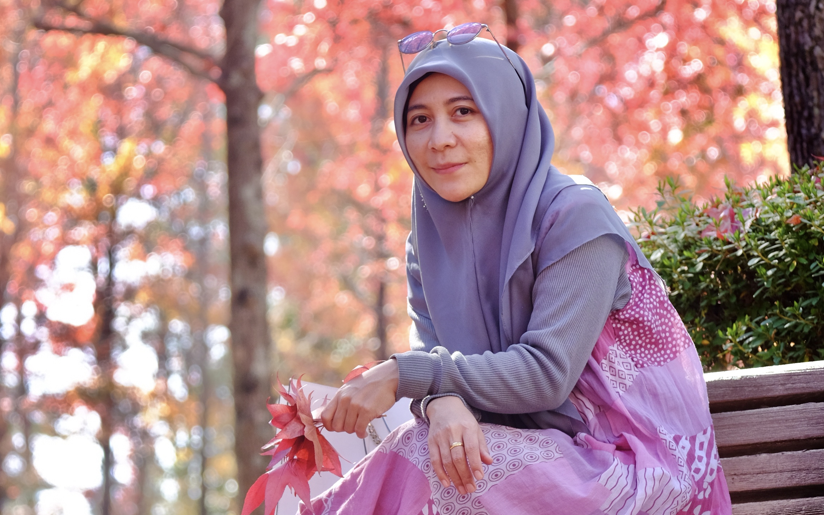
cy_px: 318
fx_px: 3661
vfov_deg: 8.0
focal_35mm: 163
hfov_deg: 12.8
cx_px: 412
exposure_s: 1/500
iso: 400
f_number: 3.7
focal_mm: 70.5
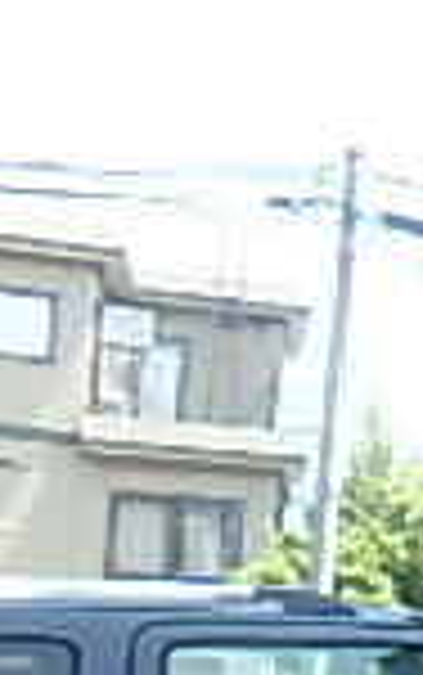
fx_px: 1749
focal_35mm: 95
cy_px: 621
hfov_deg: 9.5
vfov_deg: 21.3
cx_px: 1400
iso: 125
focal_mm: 3.7
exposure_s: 1/200
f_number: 3.5
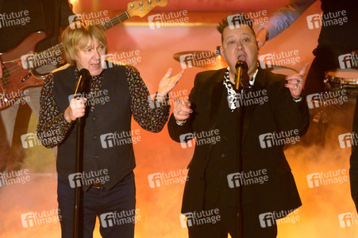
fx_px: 4968
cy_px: 119
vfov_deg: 2.7
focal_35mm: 500
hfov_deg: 4.1
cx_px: 179
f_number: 5.6
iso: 8000
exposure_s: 1/400
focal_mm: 500
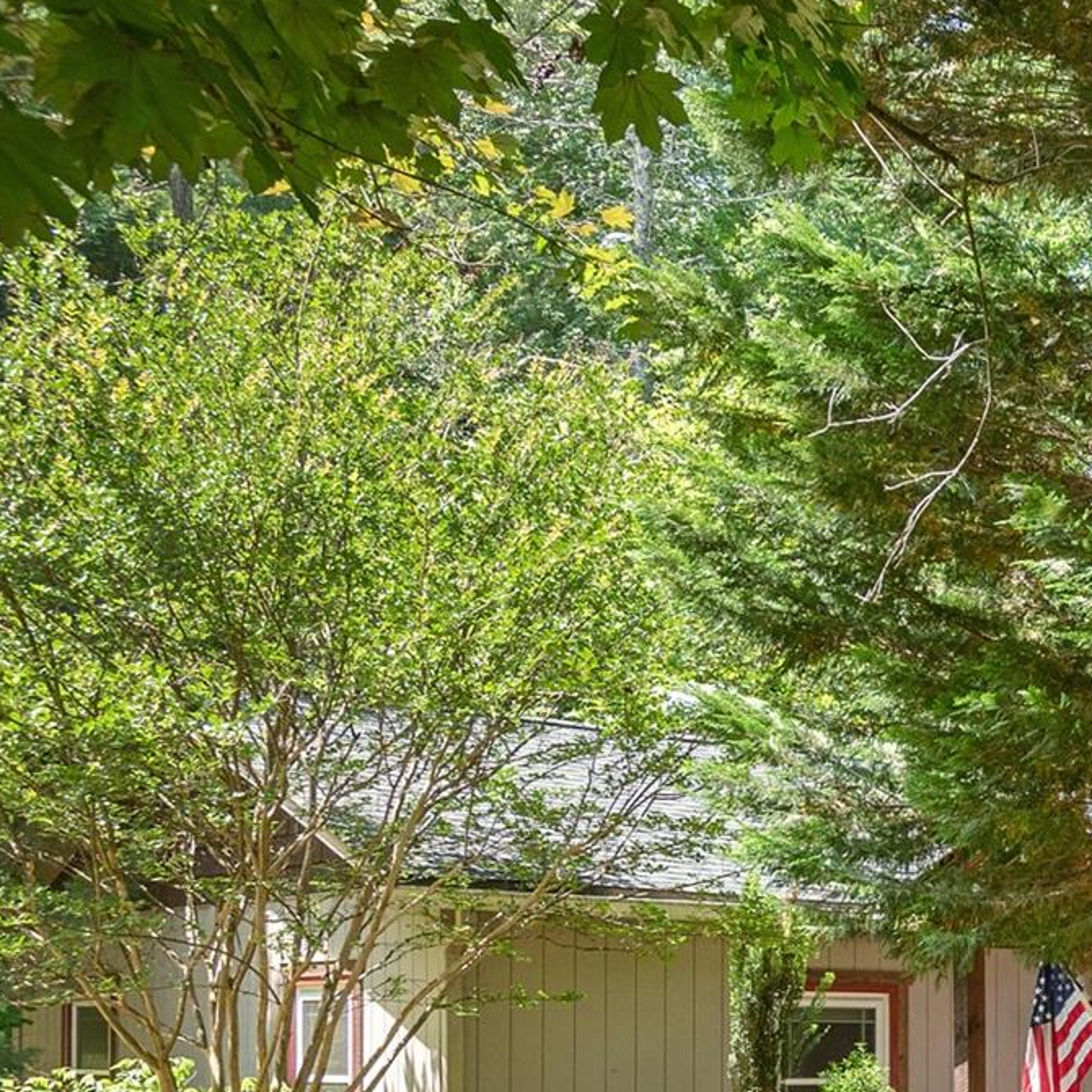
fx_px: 1856
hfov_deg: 26.5
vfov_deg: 30.8
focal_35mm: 52
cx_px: 1504
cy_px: 1043
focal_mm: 20
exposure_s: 1/200
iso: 320
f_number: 7.1
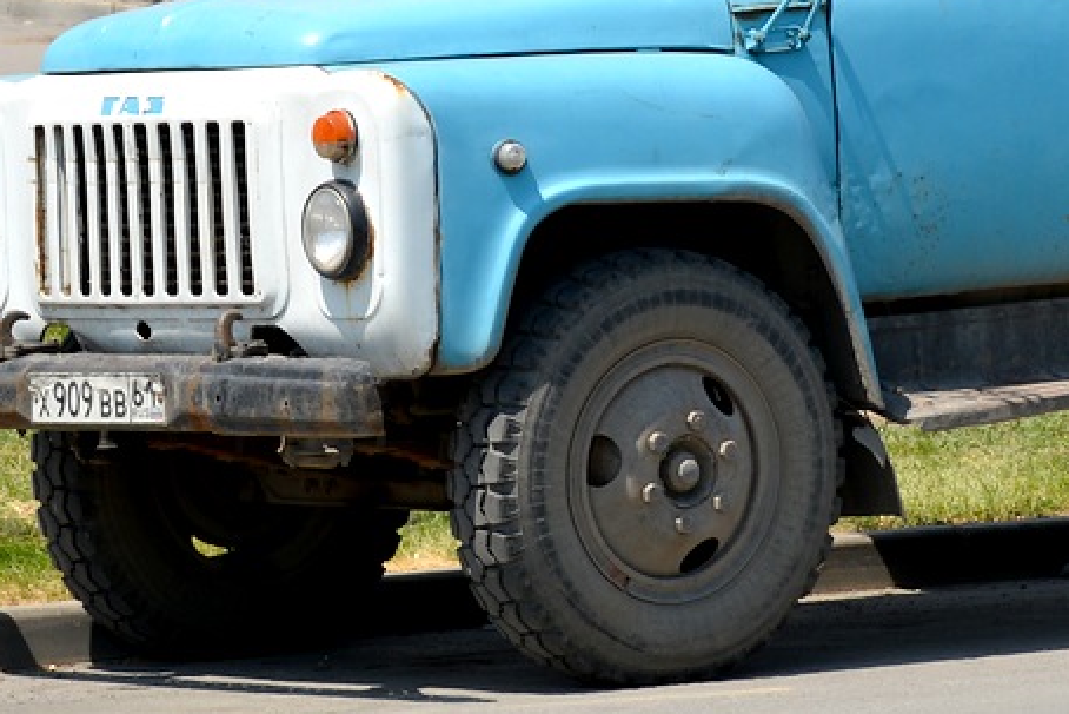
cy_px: -68
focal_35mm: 297
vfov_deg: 4.6
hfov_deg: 6.9
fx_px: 8831
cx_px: 1147
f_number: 8
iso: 100
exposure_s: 1/250
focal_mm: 75
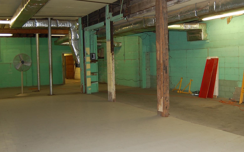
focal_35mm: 40
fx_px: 266
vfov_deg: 31.9
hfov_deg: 49.1
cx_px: 142
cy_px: 65
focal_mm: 18
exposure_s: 1/60
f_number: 3.5
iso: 400
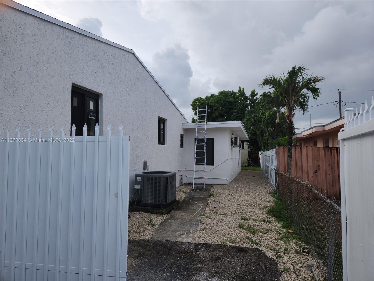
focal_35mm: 23
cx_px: 187
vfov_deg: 58.9
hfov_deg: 73.9
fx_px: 248
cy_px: 140
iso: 20
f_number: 1.8
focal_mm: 5.4
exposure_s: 1/942
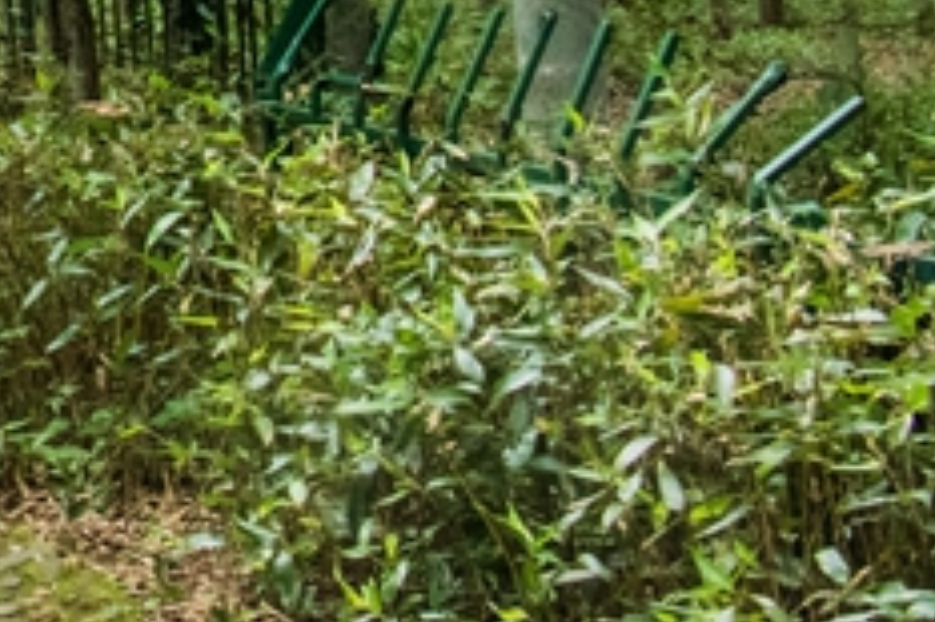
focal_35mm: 130
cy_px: -801
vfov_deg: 9.5
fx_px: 3374
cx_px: -1071
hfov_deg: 13.1
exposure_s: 1/100
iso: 1250
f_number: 13
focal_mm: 28
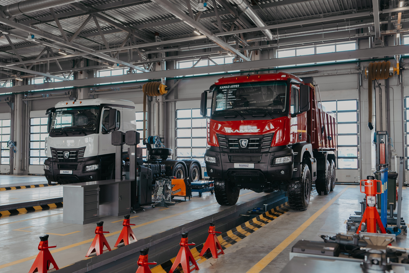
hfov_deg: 57.2
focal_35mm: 33
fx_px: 375
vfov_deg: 40.0
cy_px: 136
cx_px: 204
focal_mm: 33
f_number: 2.8
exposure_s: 1/125
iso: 160
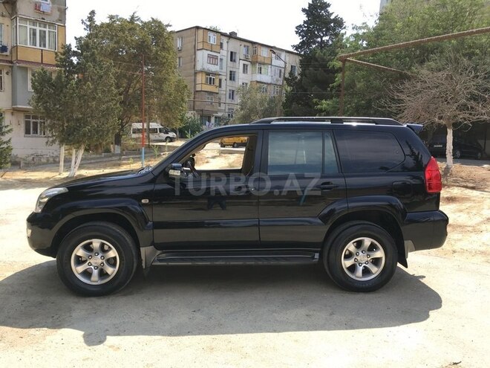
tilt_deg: -5.1
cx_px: 245
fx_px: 411
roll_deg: -2.6
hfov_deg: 61.7
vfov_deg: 48.2
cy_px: 184
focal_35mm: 29
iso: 25
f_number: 2.2
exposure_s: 1/557
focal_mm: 4.15
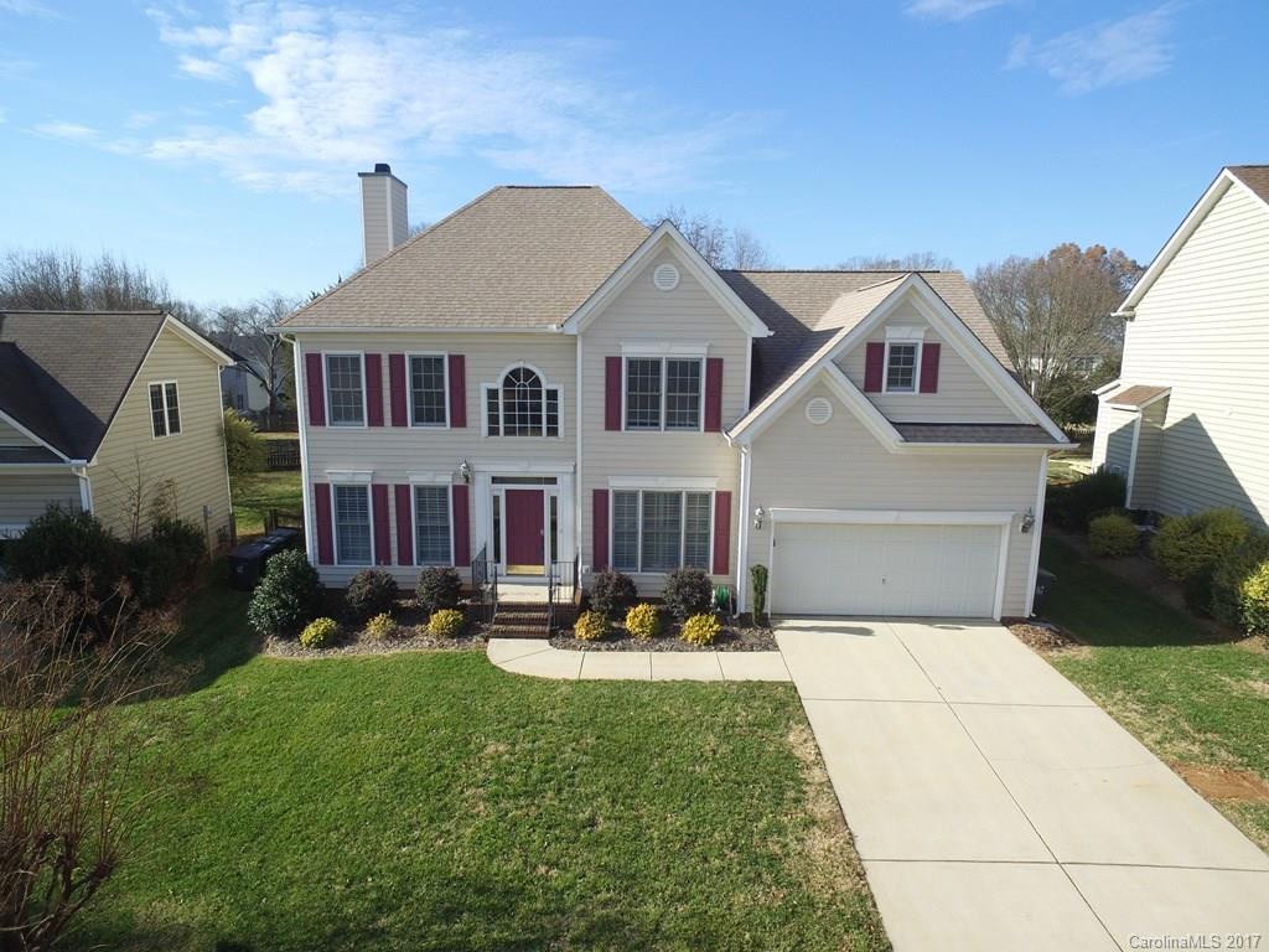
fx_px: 733
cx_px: 634
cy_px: 476
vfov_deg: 66.0
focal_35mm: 20
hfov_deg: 81.7
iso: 100
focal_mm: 3.61
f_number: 2.8
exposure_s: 1/654
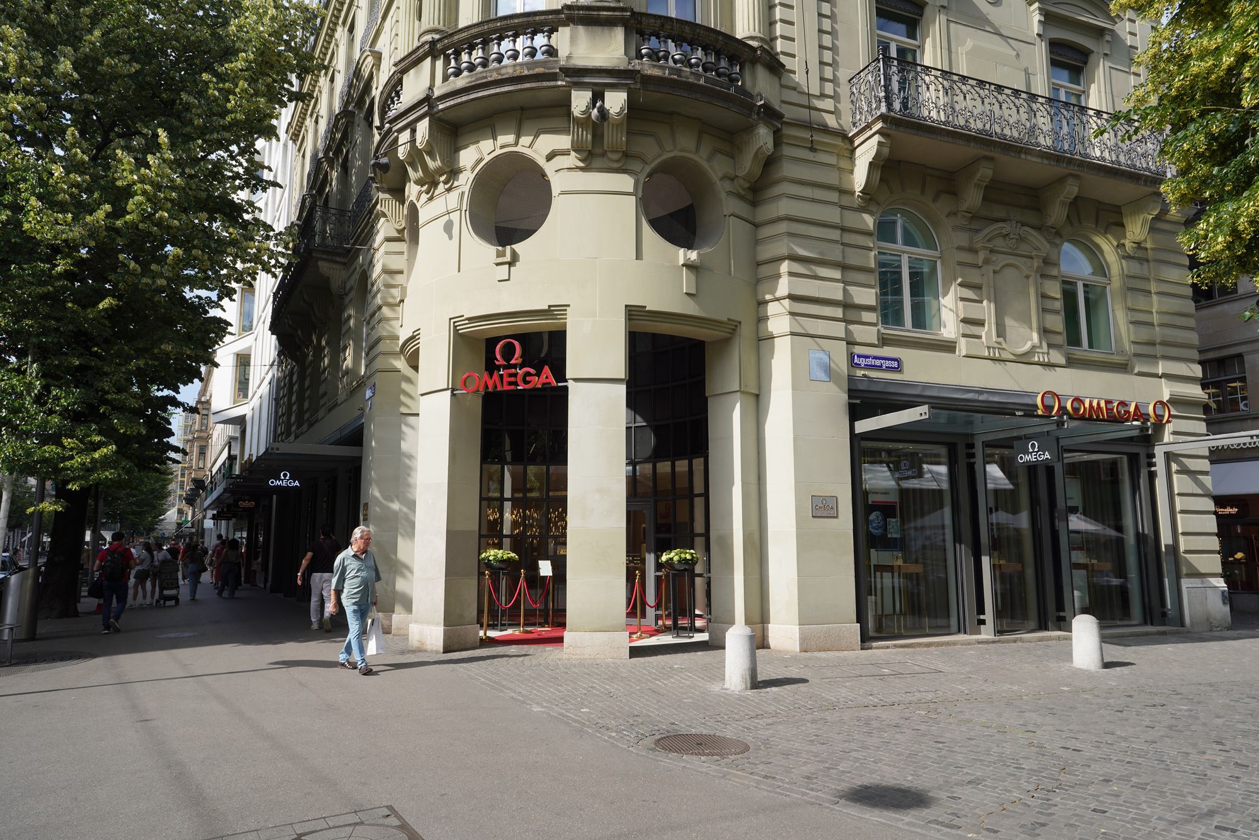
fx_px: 839
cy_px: 420
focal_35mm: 24
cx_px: 630
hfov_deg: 73.7
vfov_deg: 53.1
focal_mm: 24
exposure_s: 1/100
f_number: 13
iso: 100
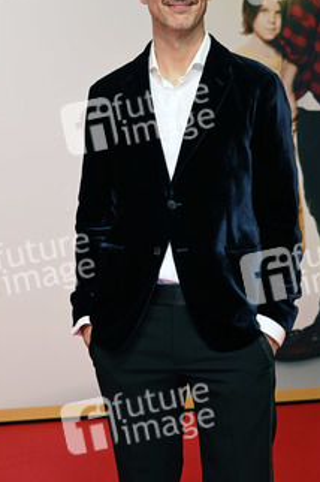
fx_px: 1096
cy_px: 195
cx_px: 181
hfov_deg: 16.6
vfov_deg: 24.7
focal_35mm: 82
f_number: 5
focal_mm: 66
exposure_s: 1/125
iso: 640
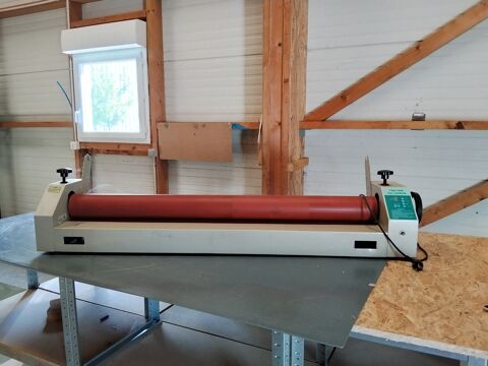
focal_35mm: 29
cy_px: 183
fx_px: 409
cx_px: 244
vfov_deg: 48.2
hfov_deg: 61.7
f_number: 1.8
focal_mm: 3.96
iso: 400
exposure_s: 1/50
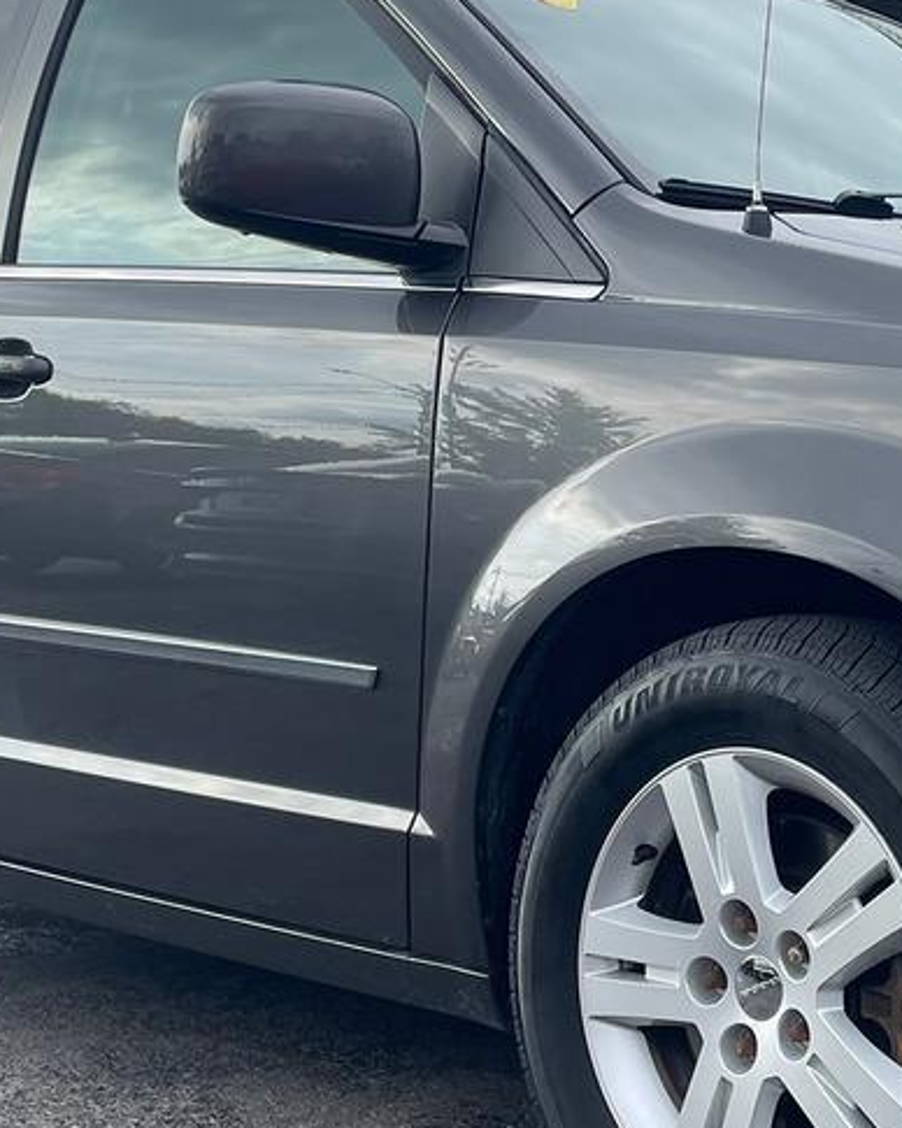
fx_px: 2236
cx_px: 860
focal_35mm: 67
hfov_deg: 22.1
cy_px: 547
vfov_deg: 28.3
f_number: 1.6
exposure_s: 1/1092
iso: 32
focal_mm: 4.2
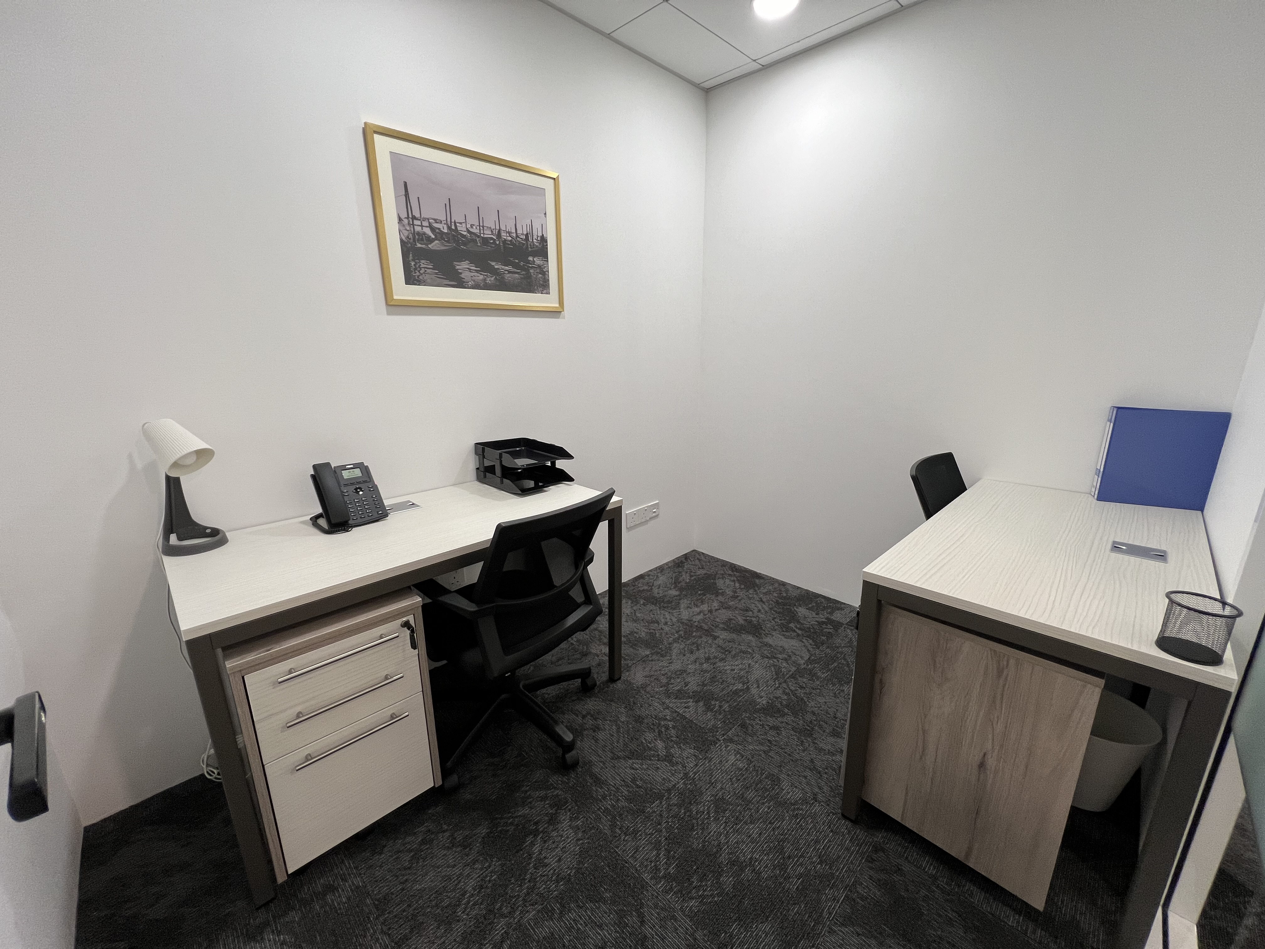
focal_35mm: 13
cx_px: 632
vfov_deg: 89.9
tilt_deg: -14.4
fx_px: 475
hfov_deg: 106.2
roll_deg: +0.6
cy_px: 474
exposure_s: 1/100
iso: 125
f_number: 1.8
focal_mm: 1.57
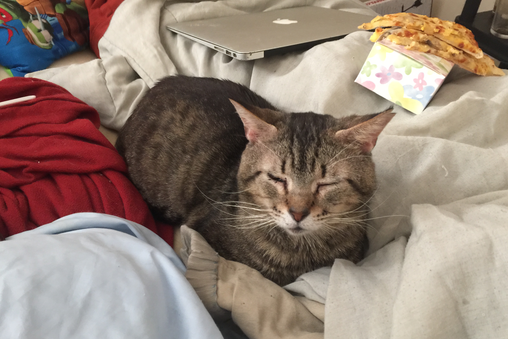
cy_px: 181
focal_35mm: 31
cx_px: 249
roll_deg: -7.4
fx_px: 437
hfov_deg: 60.3
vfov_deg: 42.3
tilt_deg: -42.2
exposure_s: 1/4
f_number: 2.2
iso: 80
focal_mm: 4.15
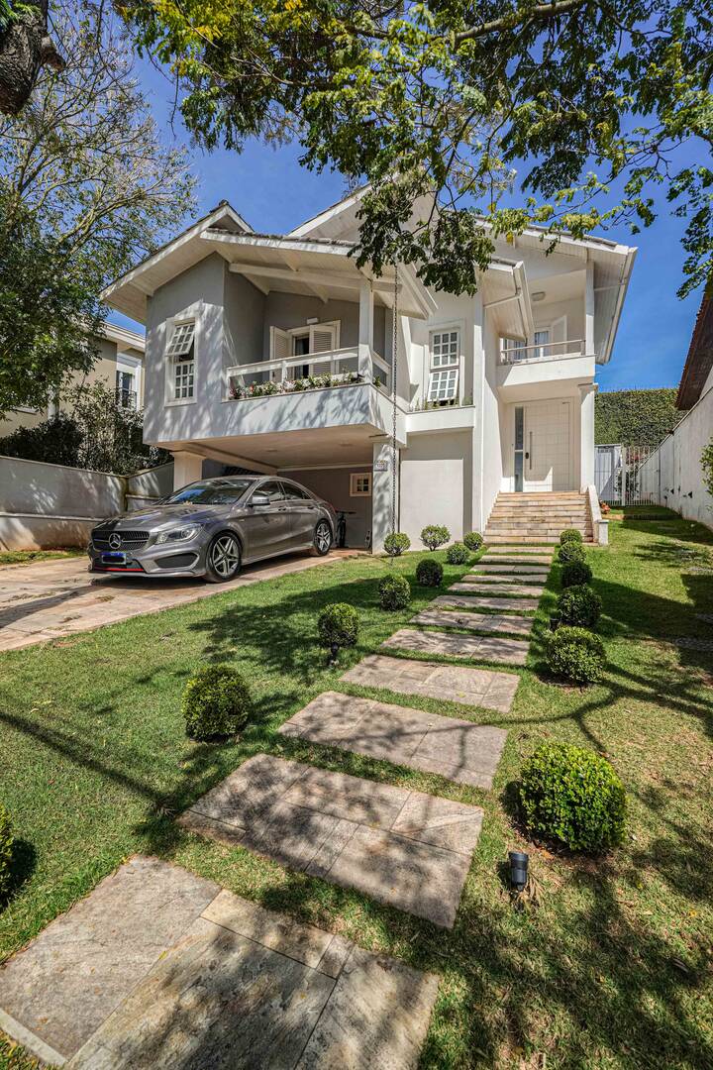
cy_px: 535
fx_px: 481
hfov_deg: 73.1
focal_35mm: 16
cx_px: 356
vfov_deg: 96.0
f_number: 5.6
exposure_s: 1/200
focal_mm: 10.8
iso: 50
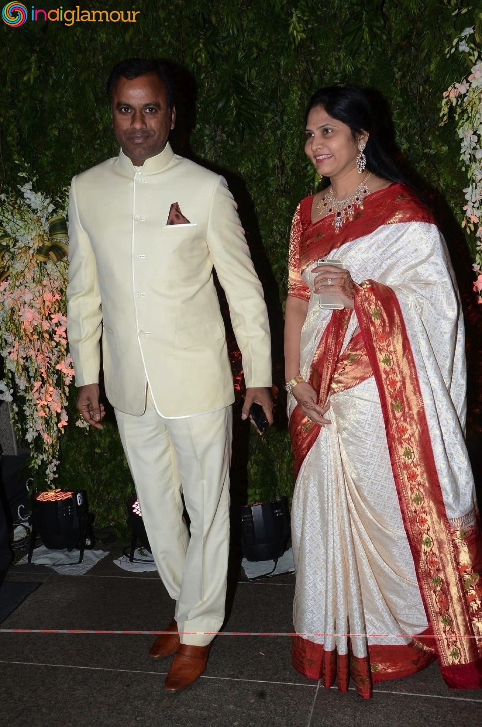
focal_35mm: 38
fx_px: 756
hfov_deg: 35.4
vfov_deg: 51.4
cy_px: 364
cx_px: 241
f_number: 10
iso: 500
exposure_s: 1/125
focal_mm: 25
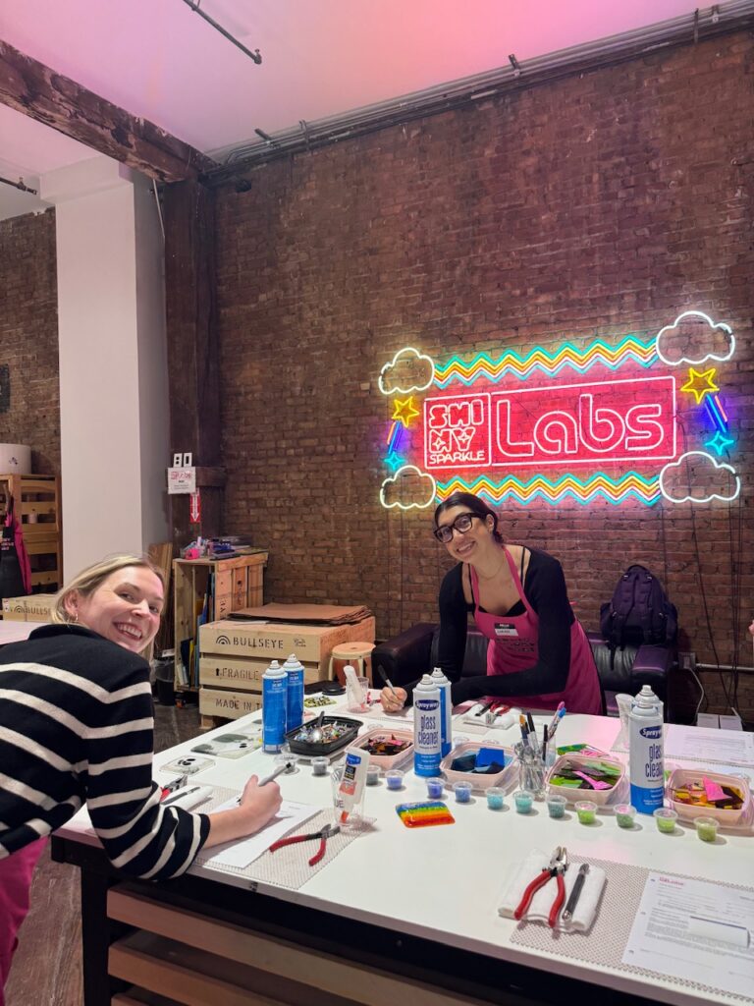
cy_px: 503
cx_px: 377
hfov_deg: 56.8
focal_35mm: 24
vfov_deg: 71.6
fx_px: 697
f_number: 1.78
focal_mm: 6.76
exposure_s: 1/120
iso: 125
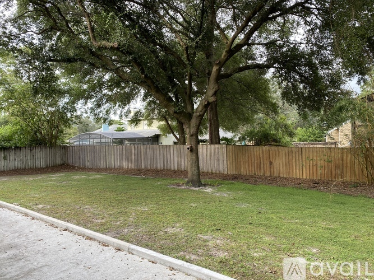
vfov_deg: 53.0
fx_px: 281
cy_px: 140
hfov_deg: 67.3
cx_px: 187
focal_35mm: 26
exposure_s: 1/122
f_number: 1.8
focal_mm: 4.25
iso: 50
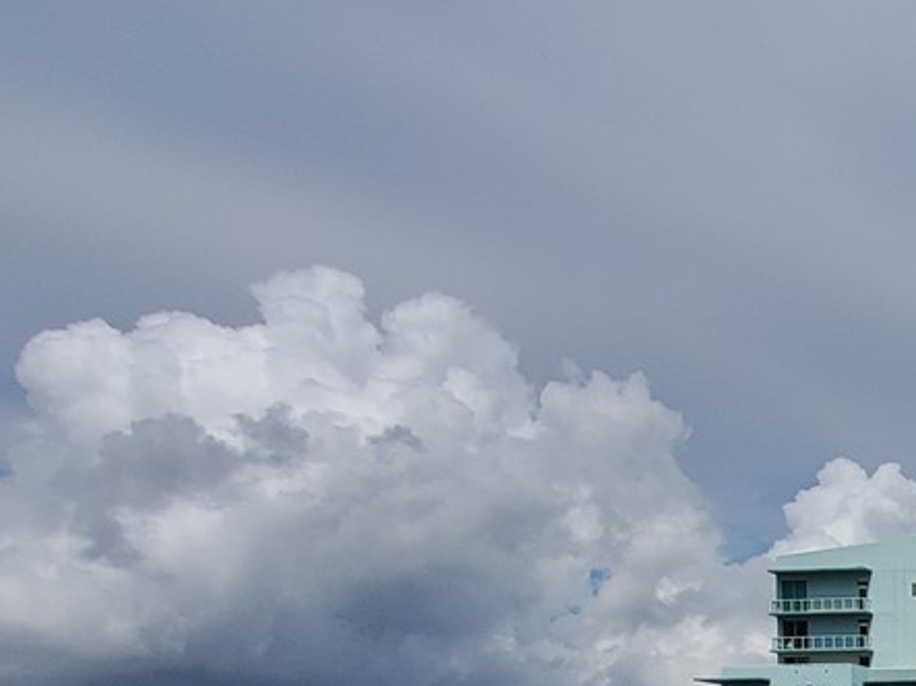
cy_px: 858
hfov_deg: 30.9
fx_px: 1243
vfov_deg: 26.8
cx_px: 1212
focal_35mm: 47
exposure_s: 1/3903
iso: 50
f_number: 2.2
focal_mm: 1.8
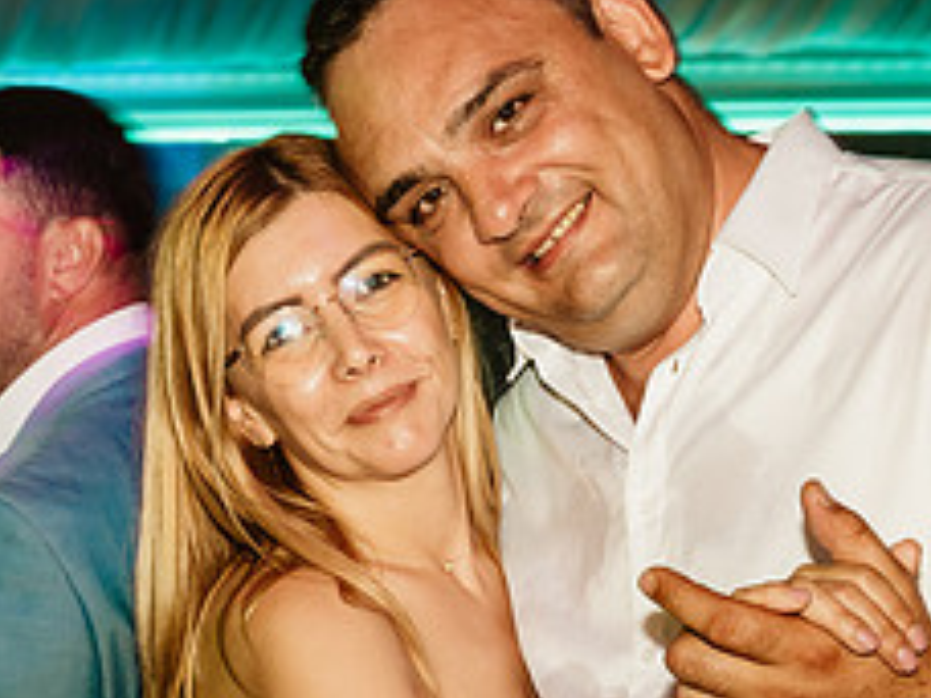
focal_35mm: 152
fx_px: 4088
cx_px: 535
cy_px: 522
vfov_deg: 9.7
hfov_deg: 13.0
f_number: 7.1
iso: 800
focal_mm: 52
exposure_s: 1/25
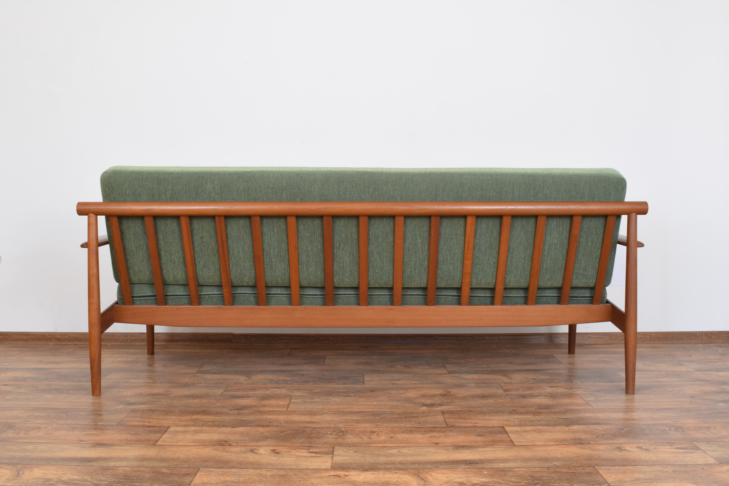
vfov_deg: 38.4
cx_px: 364
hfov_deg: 55.1
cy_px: 243
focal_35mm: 34
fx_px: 699
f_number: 25
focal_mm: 23
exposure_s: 4
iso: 100
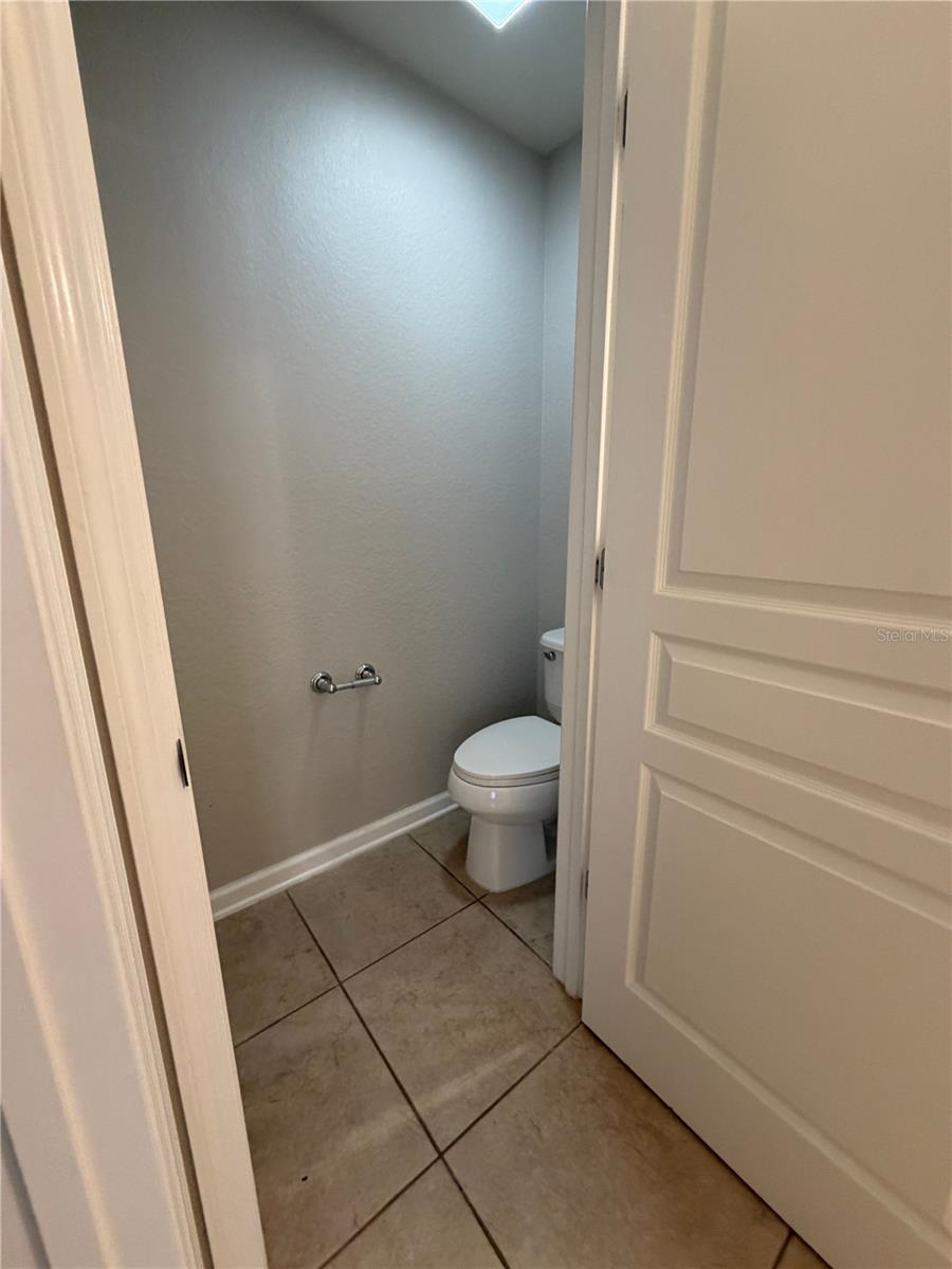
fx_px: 513
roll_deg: -1.5
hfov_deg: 85.7
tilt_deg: -15.2
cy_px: 634
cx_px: 476
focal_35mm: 14
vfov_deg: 102.1
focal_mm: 2.22
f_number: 2.2
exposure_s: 1/60
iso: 250
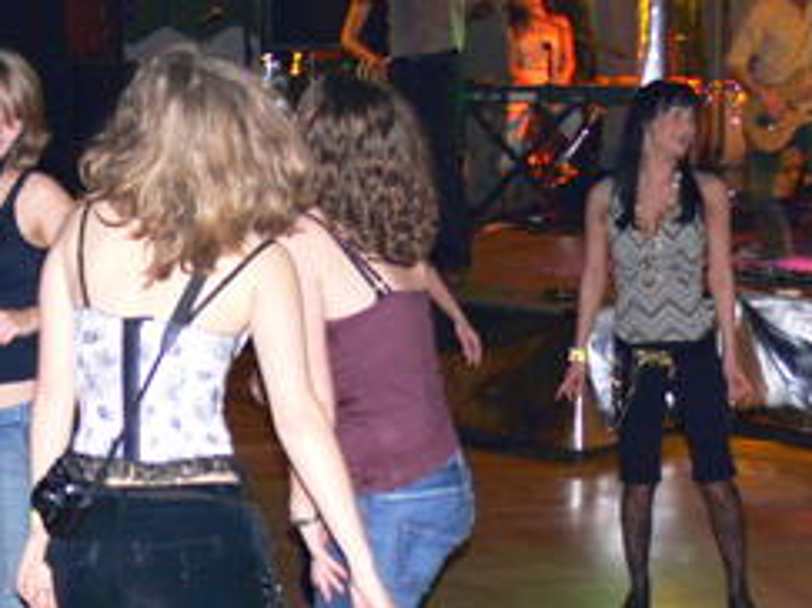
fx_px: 1594
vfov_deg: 21.3
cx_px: 221
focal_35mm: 68
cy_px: 484
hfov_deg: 28.2
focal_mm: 7.4
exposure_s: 1/30
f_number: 2.8
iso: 200
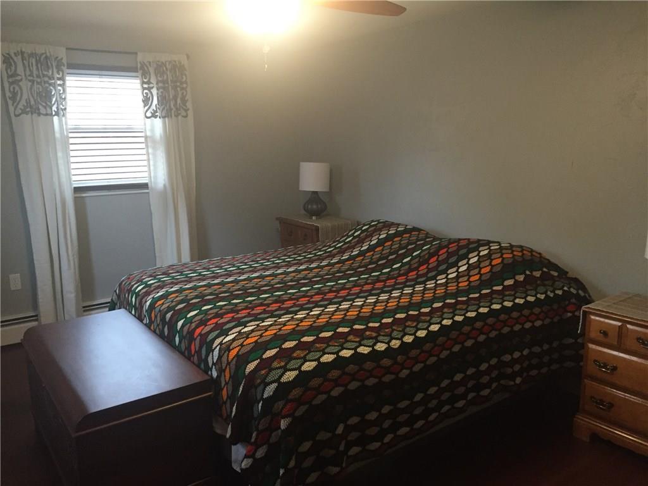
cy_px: 243
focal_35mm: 29
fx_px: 543
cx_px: 324
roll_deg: +0.6
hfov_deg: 61.7
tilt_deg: -10.2
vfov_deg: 48.2
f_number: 2.2
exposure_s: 1/24
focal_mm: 4.15
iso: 250
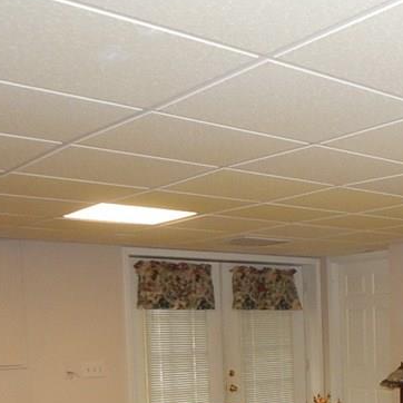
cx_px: 454
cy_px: 381
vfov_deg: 29.5
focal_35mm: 55
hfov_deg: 28.0
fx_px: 724
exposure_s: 1/30
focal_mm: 4
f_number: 3
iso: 200
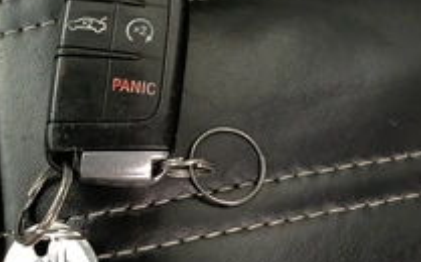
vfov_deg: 20.5
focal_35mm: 63
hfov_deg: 32.2
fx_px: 722
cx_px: 129
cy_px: 109
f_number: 2.4
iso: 80
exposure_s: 1/100
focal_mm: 3.3
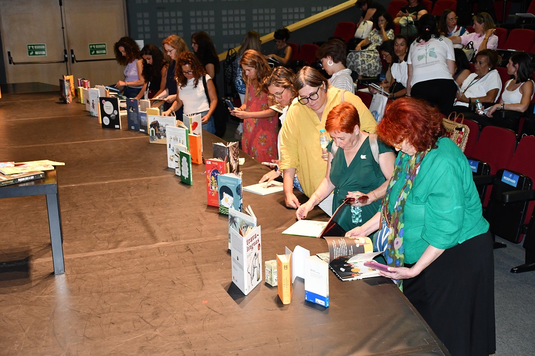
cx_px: 268
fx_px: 758
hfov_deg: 38.9
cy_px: 178
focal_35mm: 51
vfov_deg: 26.5
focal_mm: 34
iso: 2200
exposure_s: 1/60
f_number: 4.5
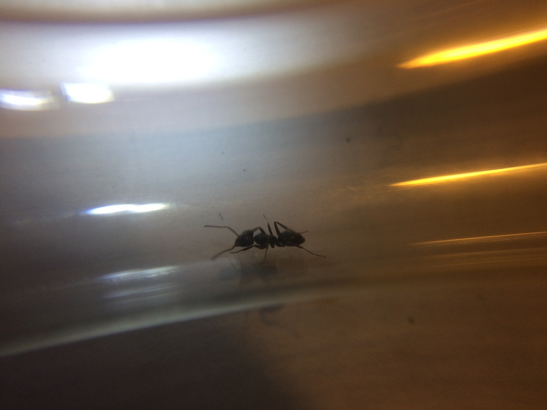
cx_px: 274
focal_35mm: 29
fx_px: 458
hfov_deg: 61.7
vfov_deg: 48.2
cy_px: 205
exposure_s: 1/50
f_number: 2.2
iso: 40
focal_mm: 4.15
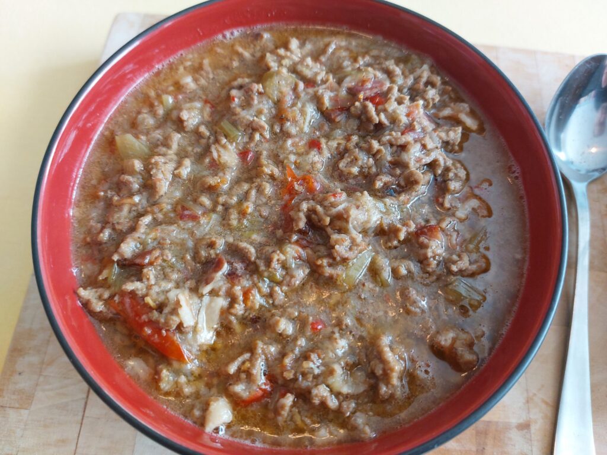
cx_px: 304
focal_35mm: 25
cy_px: 228
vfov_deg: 54.9
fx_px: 438
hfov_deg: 69.4
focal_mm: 5.23
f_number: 1.8
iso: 160
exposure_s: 1/100
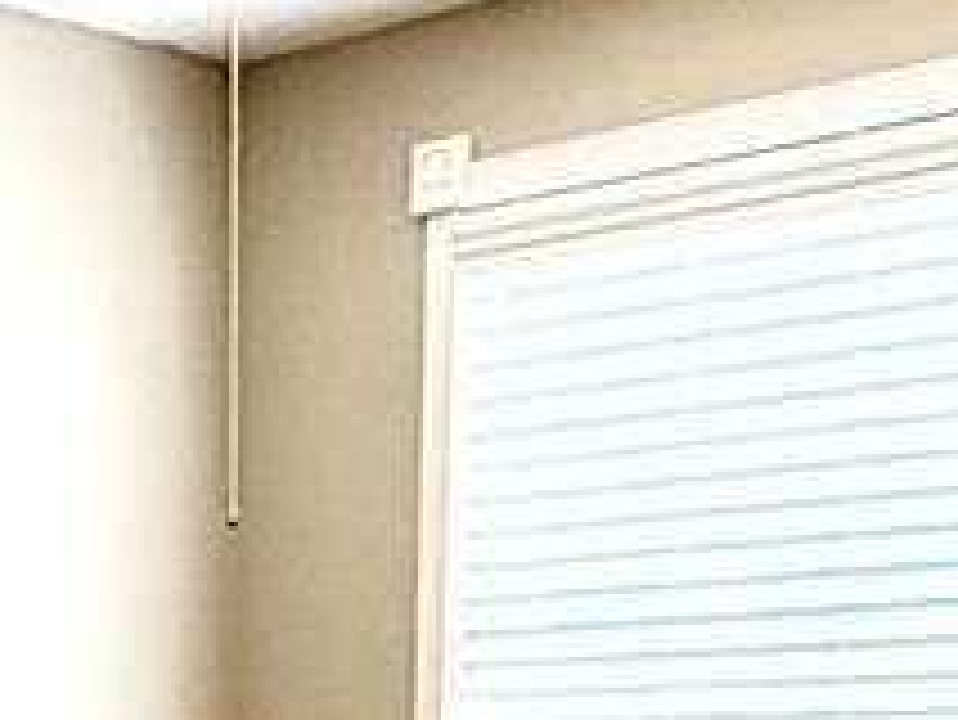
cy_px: 1602
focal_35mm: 105
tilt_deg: -15.1
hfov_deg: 18.5
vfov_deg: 12.0
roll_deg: +0.0
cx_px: 135
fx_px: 2908
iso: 250
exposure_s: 1/63
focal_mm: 2.22
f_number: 2.2
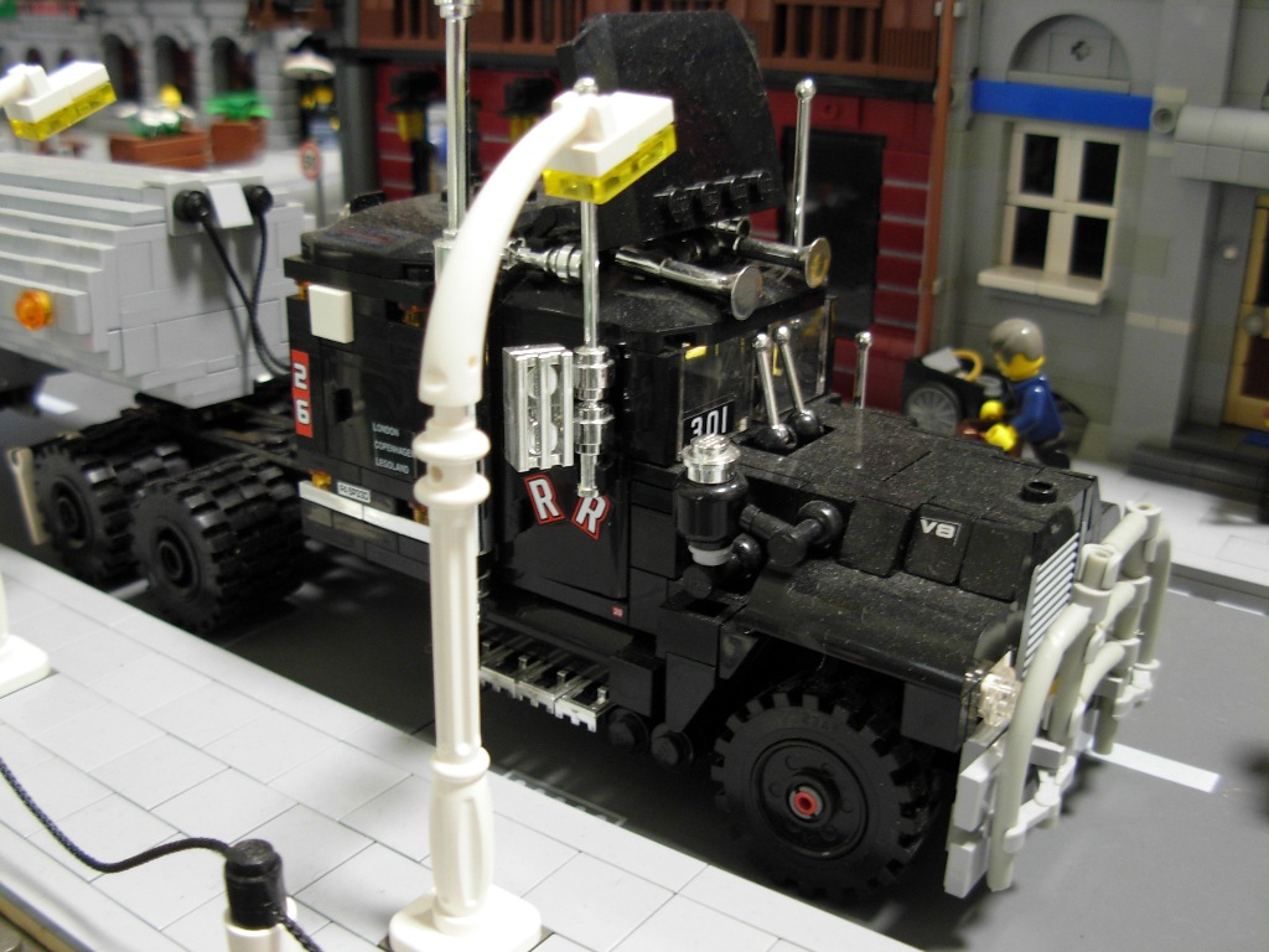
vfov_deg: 37.7
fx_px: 1393
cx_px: 634
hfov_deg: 49.0
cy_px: 476
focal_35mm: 38
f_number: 2.9
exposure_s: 1/4
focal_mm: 6.3
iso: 158
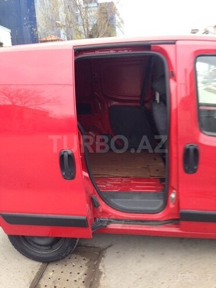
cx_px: 108
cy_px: 144
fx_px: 275
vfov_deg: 55.4
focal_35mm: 33
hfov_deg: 42.9
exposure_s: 1/30
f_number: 2.4
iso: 50
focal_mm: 4.12
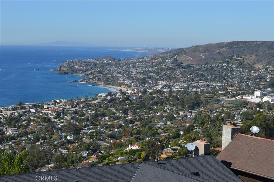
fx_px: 627
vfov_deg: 16.5
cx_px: 137
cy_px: 91
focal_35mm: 82
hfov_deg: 24.6
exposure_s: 1/250
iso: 100
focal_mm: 55
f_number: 8
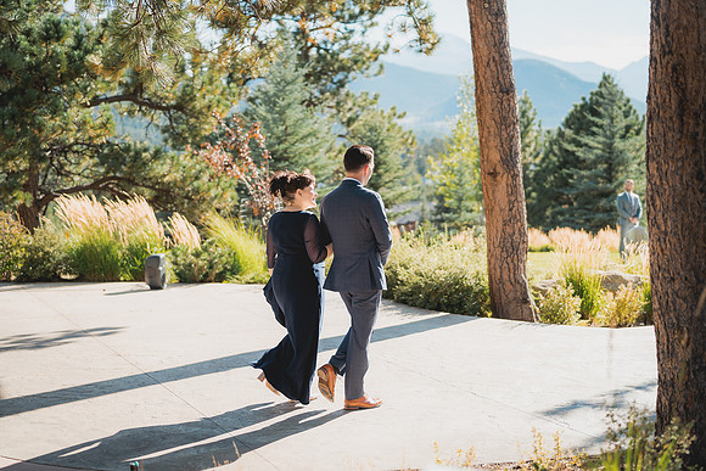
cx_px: 353
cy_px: 236
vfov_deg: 26.6
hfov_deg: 39.1
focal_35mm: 51
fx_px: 995
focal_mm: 50
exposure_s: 1/2500
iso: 200
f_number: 1.8
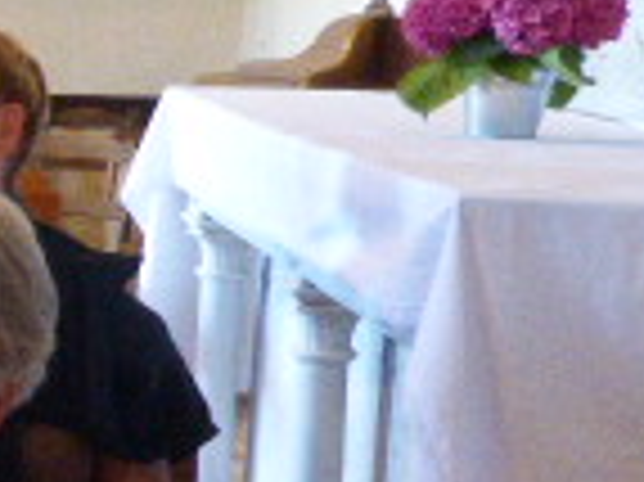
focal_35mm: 112
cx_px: -653
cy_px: 459
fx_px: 2082
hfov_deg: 14.5
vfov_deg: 13.1
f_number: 2.8
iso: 800
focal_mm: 4.5
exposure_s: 1/20
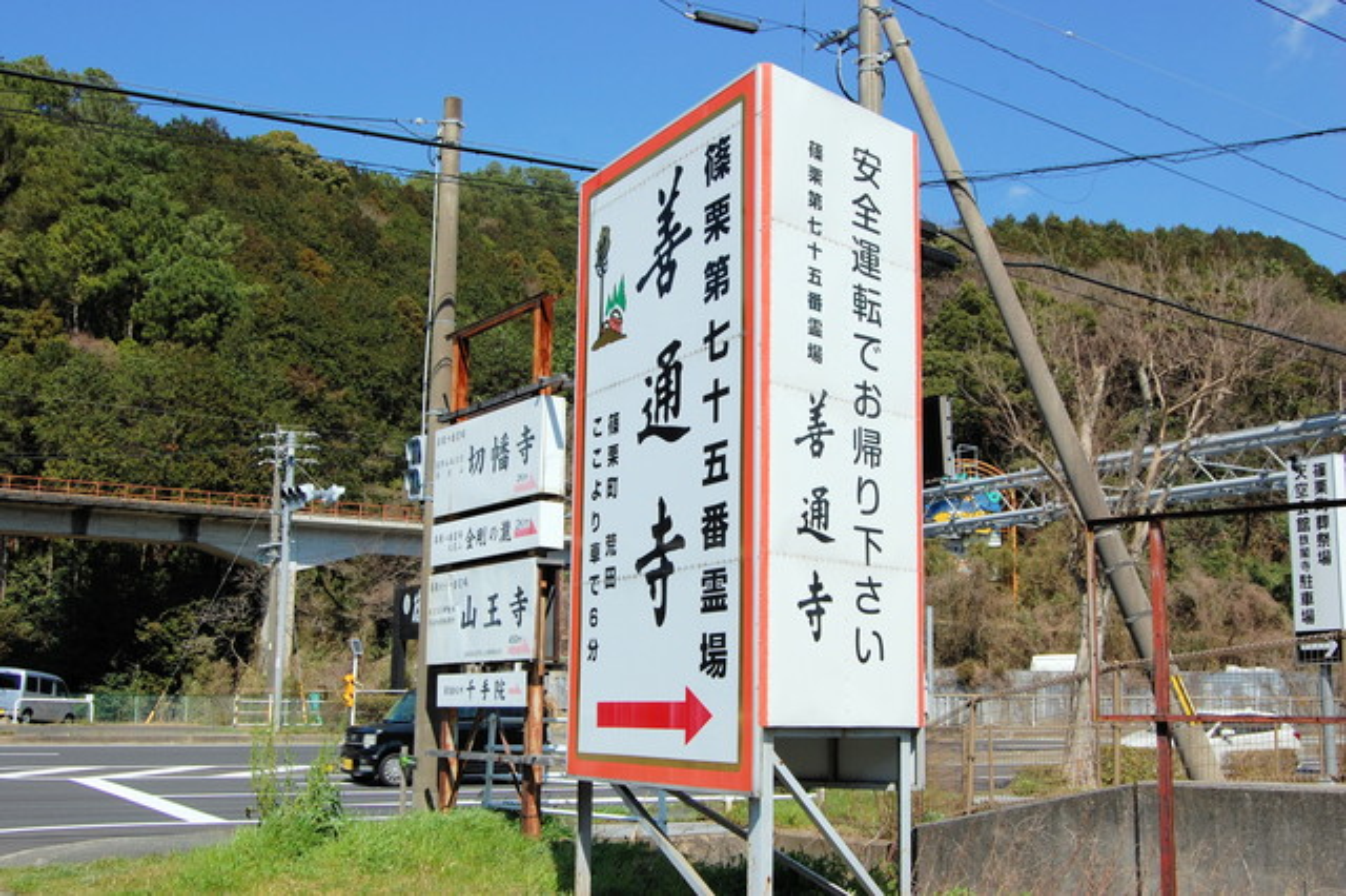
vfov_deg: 34.2
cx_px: 673
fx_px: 1457
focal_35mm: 39
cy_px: 448
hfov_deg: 49.6
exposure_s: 1/400
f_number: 10
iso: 200
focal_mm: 26
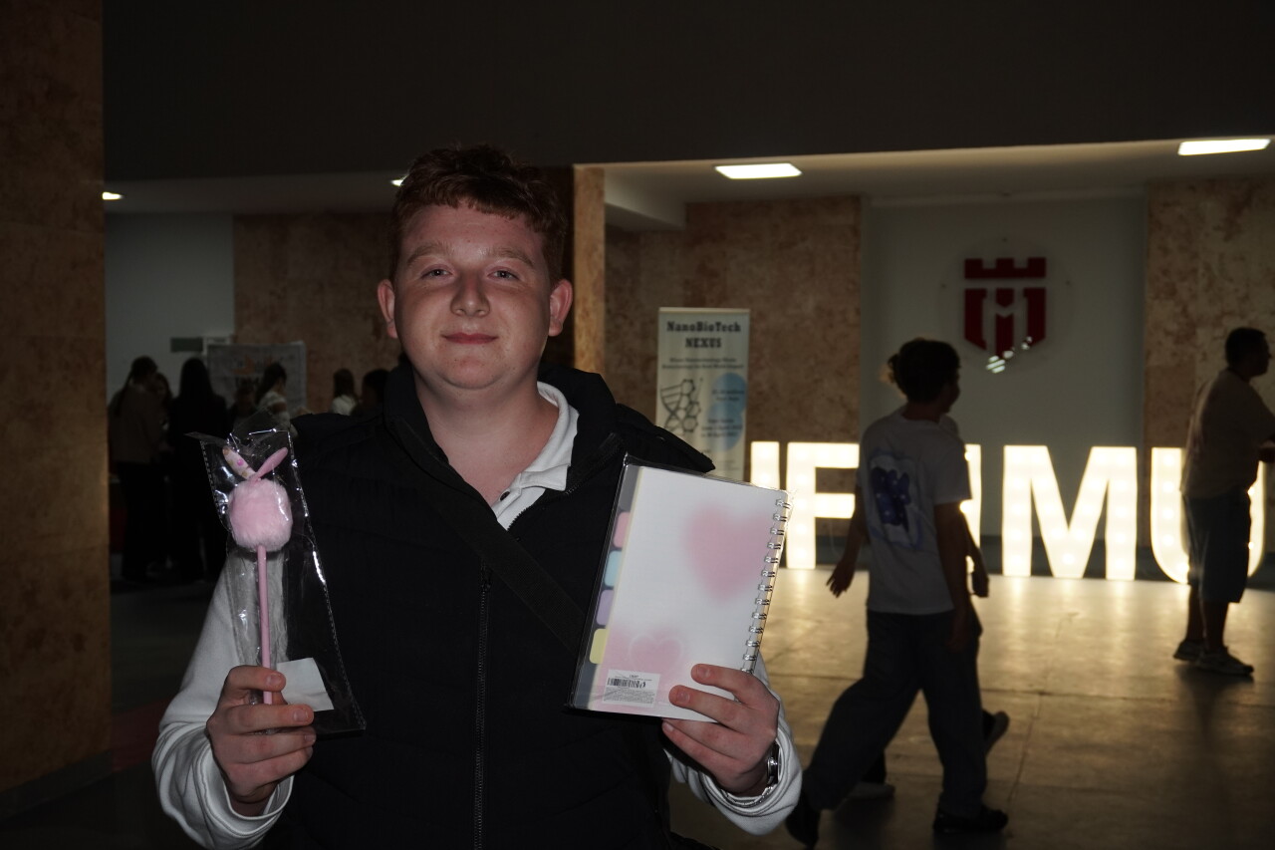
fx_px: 1487
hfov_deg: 46.4
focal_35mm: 42
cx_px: 638
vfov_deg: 31.9
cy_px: 425
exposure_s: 1/125
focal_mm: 28
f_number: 5.6
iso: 800
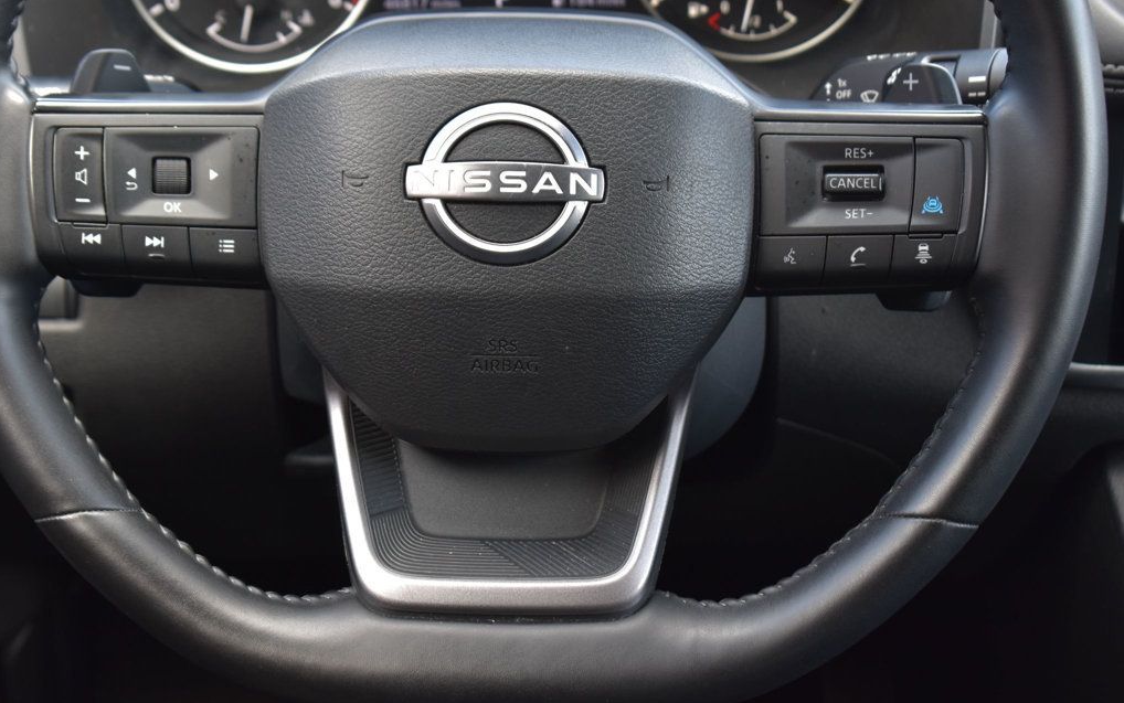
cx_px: 561
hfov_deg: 24.5
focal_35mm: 85
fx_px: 2590
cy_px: 340
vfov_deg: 15.5
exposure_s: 1/30
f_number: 7.1
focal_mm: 55
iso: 400
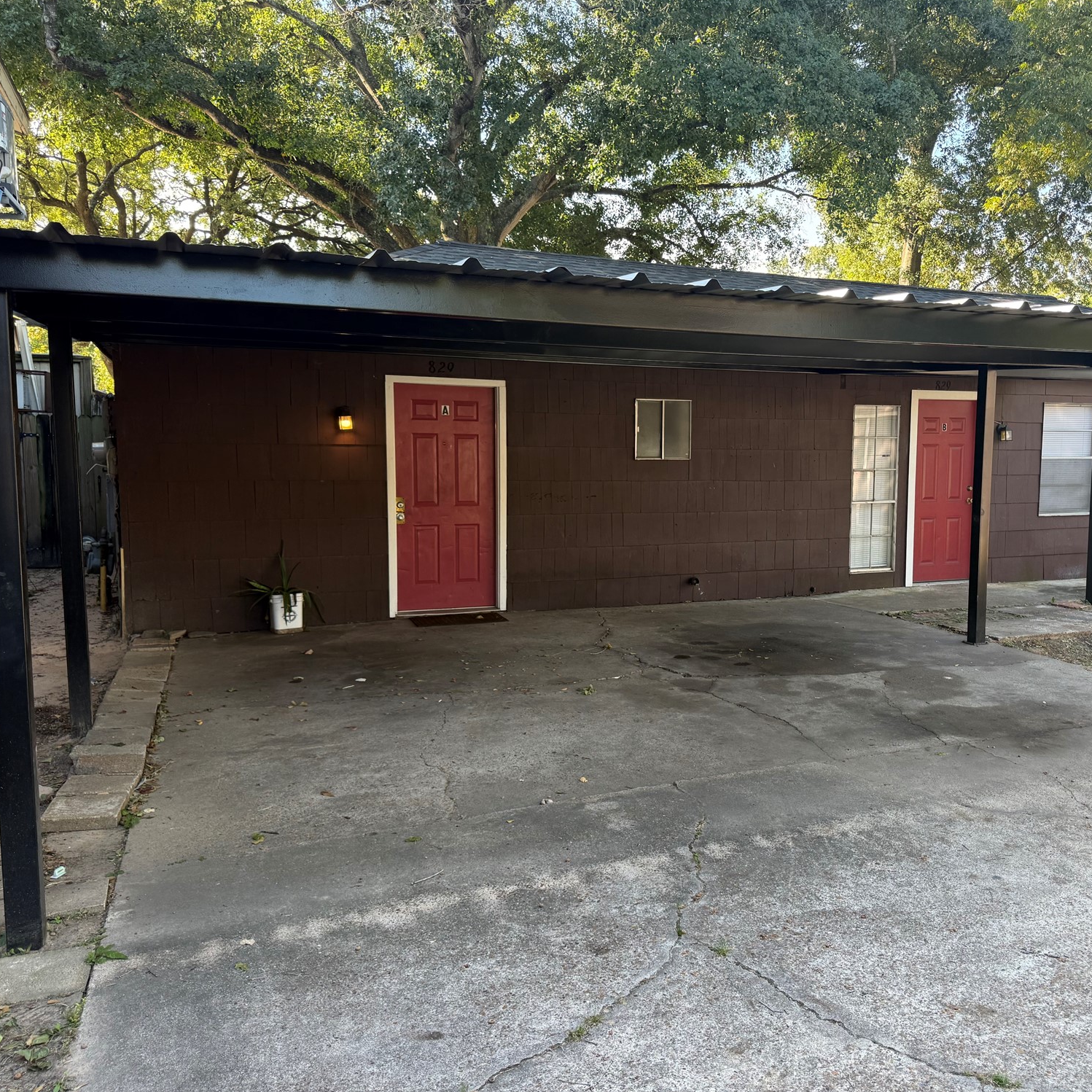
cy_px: 538
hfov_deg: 54.8
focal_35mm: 29
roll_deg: -0.8
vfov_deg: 55.6
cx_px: 701
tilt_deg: -6.4
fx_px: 1035
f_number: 1.78
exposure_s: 1/235
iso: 100
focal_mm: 6.76
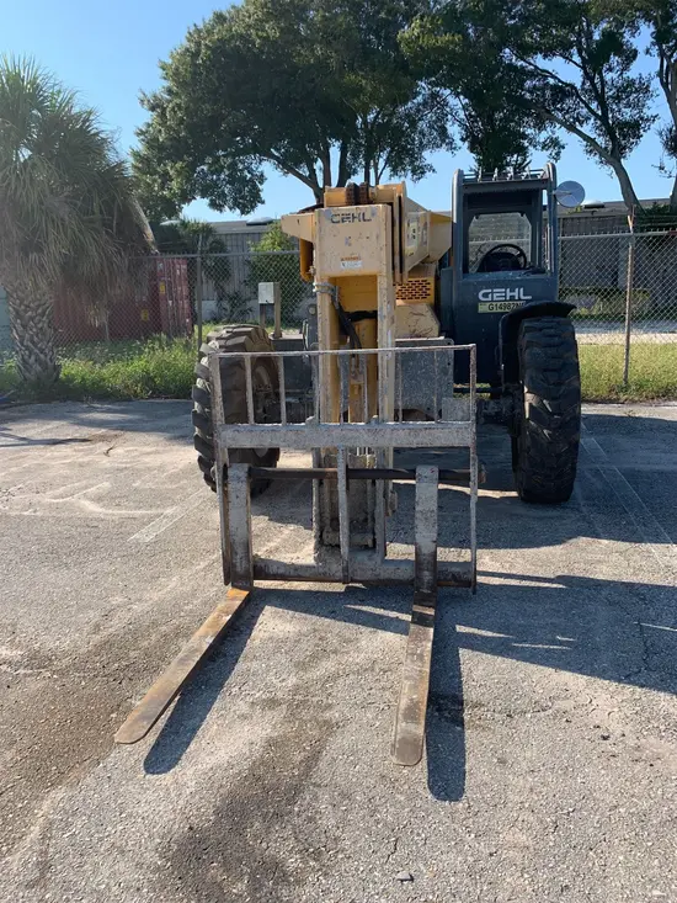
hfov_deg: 53.1
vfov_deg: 67.3
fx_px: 678
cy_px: 452
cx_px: 338
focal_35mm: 26
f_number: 1.8
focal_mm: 4.25
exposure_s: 1/1124
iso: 25
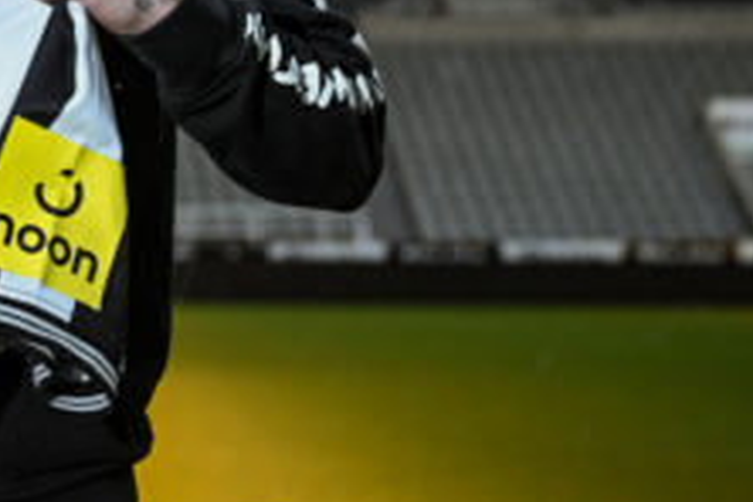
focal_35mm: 189
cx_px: -173
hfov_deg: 10.7
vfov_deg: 7.1
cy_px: -312
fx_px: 3953
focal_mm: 56
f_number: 4
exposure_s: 1/160
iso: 500
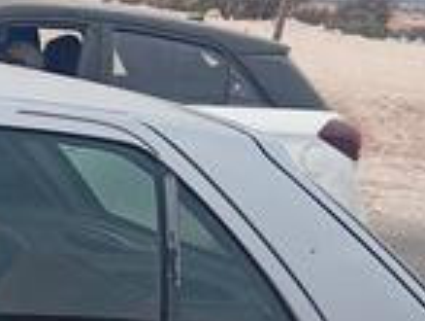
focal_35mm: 125
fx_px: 1537
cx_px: -343
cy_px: 317
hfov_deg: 14.0
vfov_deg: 11.8
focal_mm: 4.22
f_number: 1.8
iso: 111
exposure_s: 1/826
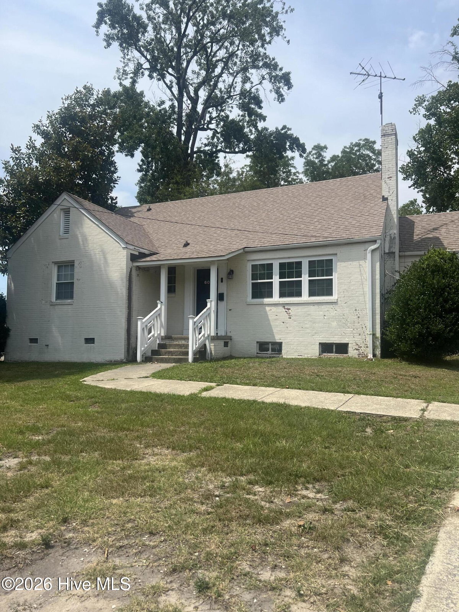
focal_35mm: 26
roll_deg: -1.6
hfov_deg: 53.1
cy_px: 306
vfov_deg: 67.3
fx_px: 460
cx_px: 230
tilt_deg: +6.3
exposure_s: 1/5587
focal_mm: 5.7
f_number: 1.5
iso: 50
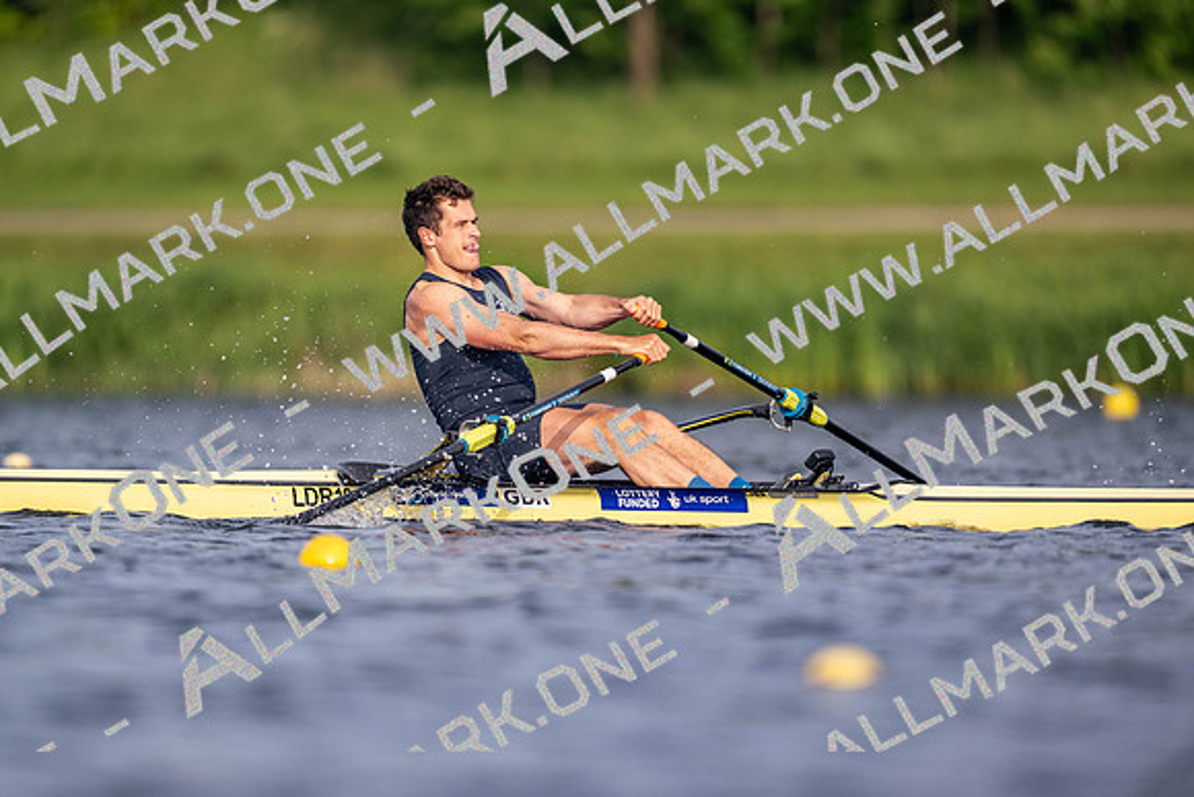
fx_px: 19904
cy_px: 398
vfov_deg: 2.3
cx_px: 597
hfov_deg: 3.4
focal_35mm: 600
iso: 360
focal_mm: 600
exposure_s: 1/2500
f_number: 4
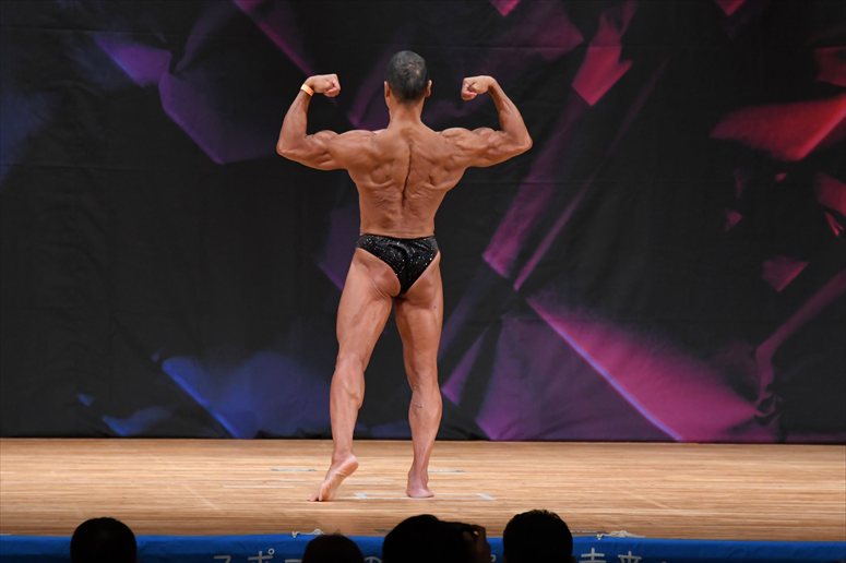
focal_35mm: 255
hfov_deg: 8.1
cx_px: 423
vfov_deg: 5.4
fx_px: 5990
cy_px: 282
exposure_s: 1/400
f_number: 5.6
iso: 3200
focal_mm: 170
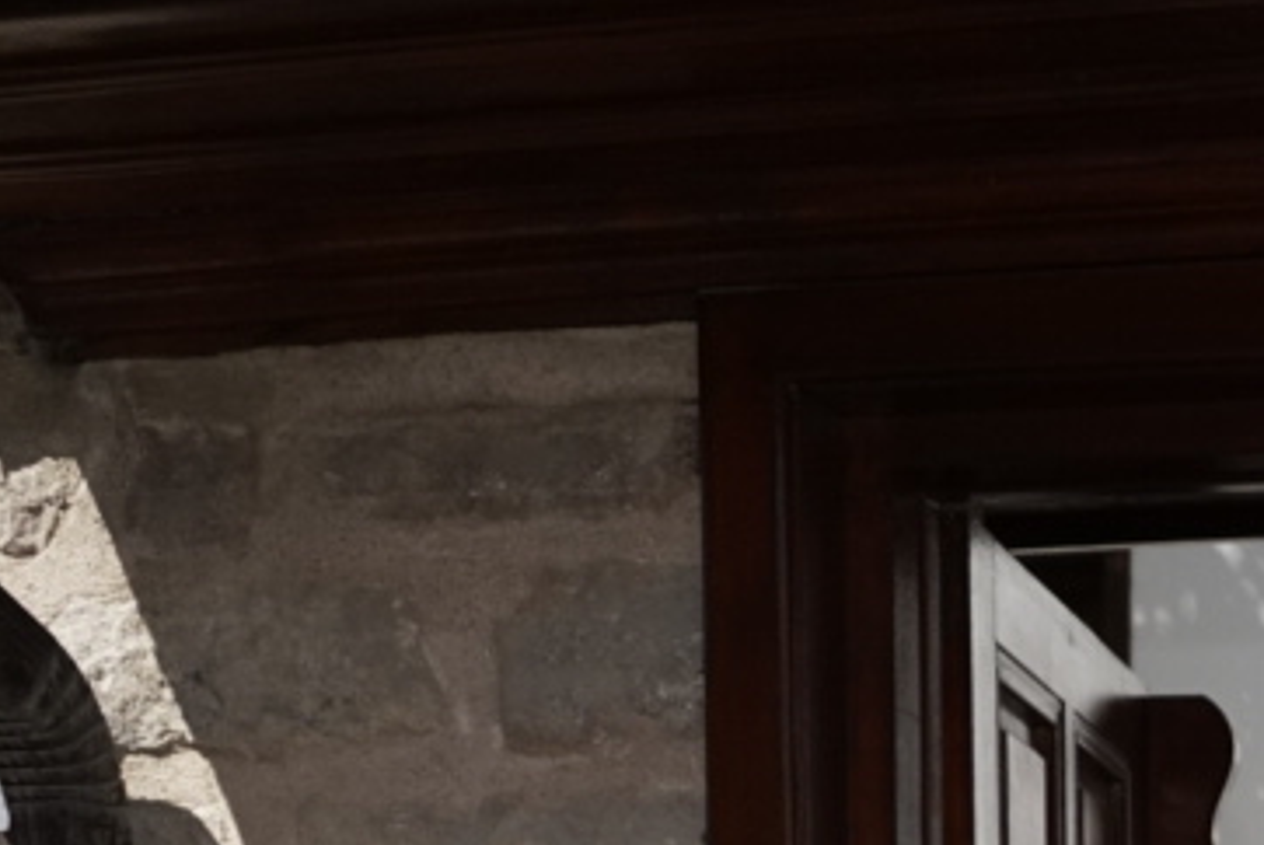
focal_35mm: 107
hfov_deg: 17.5
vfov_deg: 11.5
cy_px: 1735
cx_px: 1781
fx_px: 3760
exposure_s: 1/2500
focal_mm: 24
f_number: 5.6
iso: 800
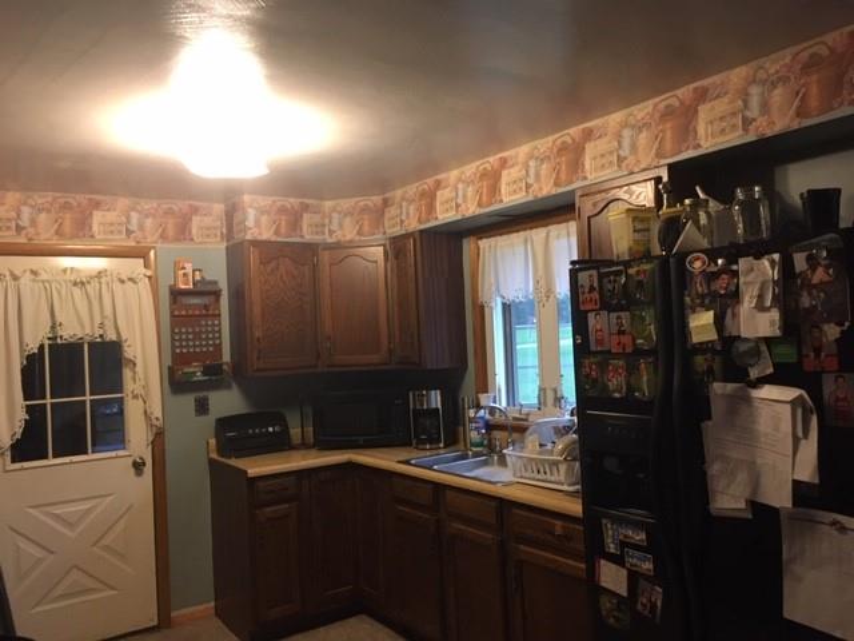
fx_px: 715
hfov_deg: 61.7
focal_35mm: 29
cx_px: 427
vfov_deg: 48.2
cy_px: 320
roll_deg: +3.7
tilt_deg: +1.2
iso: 160
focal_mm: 4.15
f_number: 2.2
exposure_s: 1/30
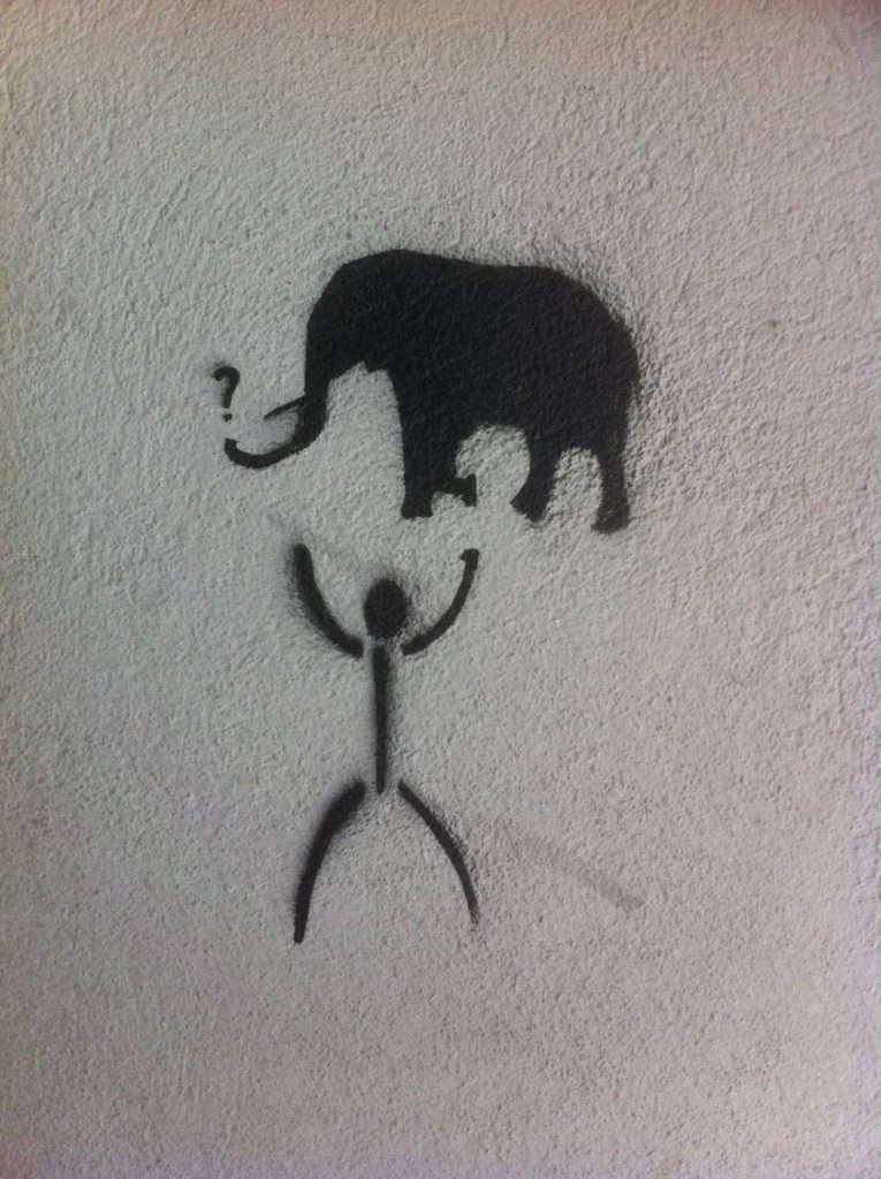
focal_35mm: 35
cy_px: 590
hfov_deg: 40.6
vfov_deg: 52.7
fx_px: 1191
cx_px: 440
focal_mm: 3.85
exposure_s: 1/120
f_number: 2.8
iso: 80
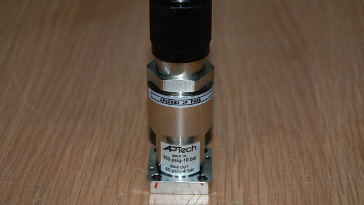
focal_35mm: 88
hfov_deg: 24.3
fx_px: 845
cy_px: 83
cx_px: 181
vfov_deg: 13.8
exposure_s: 1/60
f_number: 5.6
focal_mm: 55
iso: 400
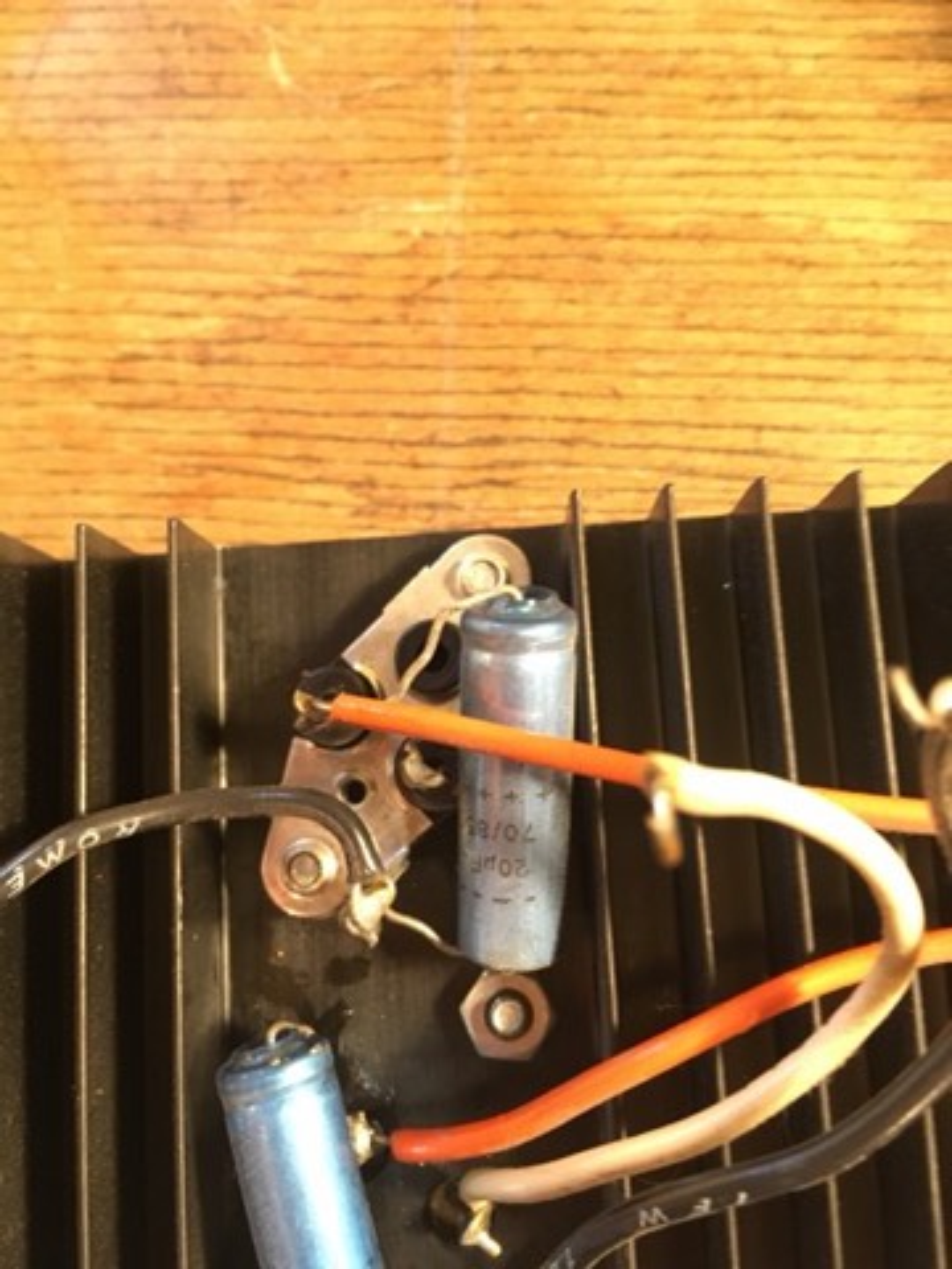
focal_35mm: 29
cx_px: 476
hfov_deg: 48.2
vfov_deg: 61.7
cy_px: 634
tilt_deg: -80.2
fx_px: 1063
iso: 200
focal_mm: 4.15
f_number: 2.2
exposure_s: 1/17
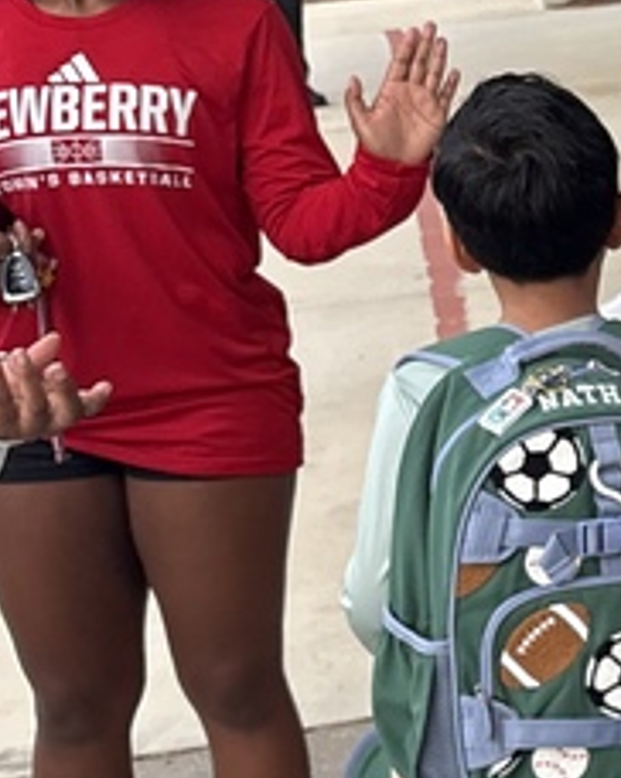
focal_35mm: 114
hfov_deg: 12.0
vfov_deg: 16.9
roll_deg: +0.7
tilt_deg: -10.5
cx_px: 1245
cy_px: 338
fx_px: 2623
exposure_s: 1/121
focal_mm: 5.96
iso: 100
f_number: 1.6
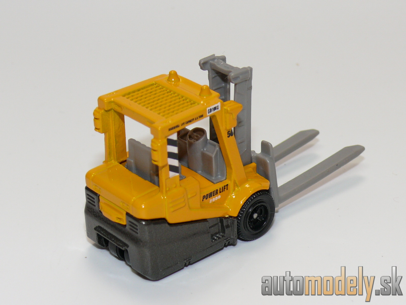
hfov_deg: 20.2
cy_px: 152
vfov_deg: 15.2
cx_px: 203
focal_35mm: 97
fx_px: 1138
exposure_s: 1/30
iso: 100
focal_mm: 13
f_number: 4
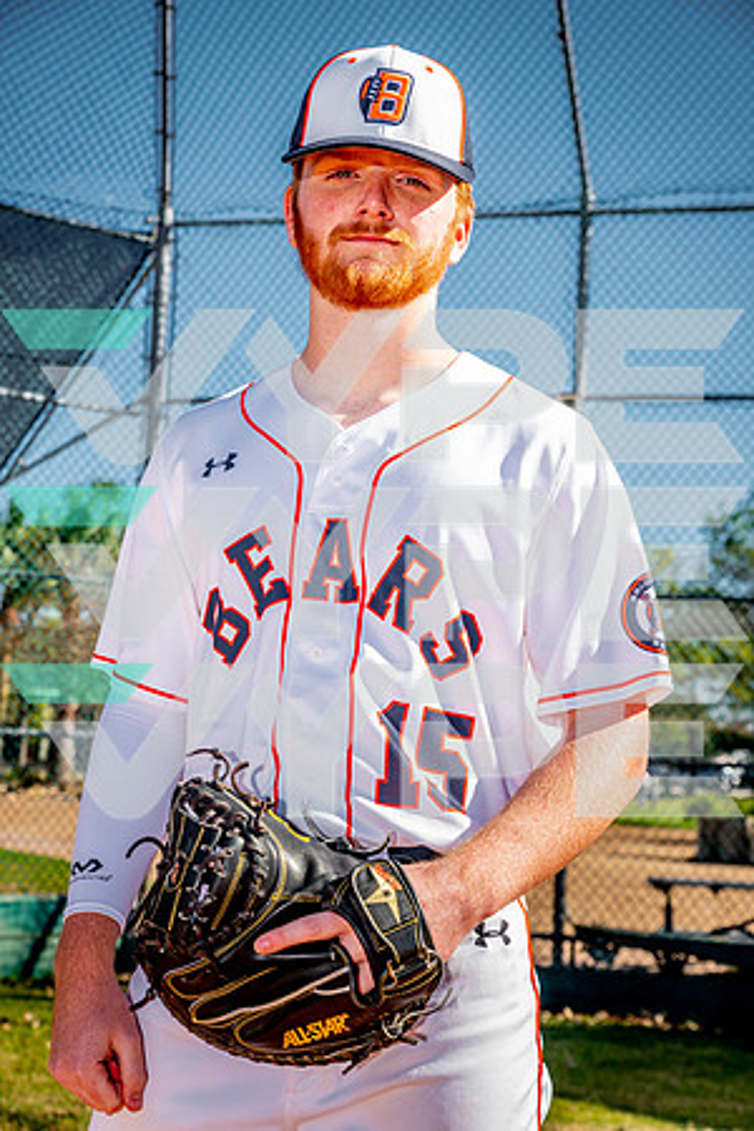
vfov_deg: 35.6
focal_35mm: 56
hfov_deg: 24.2
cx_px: 377
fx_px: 1759
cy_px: 566
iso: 100
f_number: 6.3
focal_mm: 56
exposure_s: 1/250
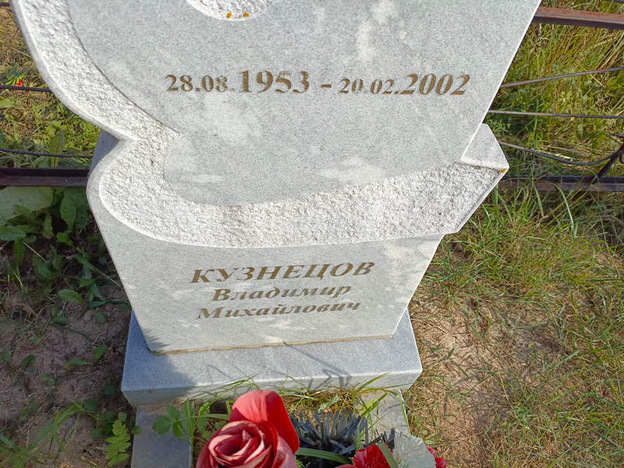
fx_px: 451
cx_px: 312
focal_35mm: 25
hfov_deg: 69.4
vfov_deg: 54.9
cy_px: 234
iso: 117
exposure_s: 1/1070
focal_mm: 4.76
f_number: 1.69
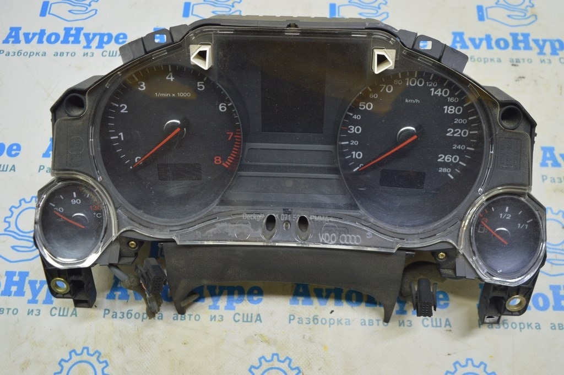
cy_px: 188
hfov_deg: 59.5
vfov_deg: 41.6
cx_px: 282
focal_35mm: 32
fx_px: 493
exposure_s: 1/20
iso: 400
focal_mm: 21
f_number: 5.6
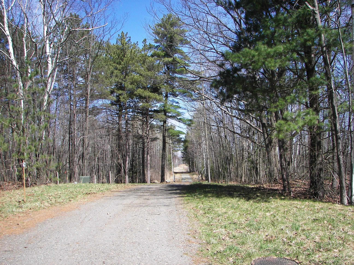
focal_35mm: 36
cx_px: 177
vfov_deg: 39.7
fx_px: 368
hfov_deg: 51.4
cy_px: 132
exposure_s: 1/500
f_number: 2.8
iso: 50
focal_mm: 6
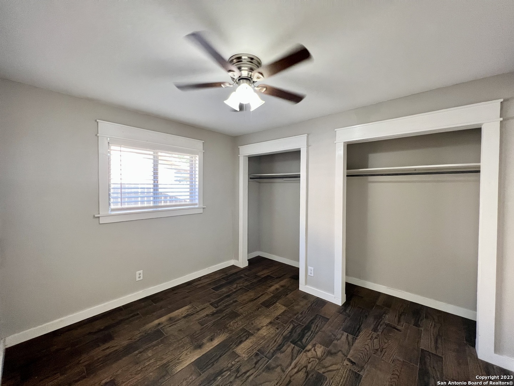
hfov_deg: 106.2
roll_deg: -1.5
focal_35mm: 13
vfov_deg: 89.9
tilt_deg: -2.2
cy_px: 193
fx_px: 193
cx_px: 257
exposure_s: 1/60
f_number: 1.8
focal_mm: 1.57
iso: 200
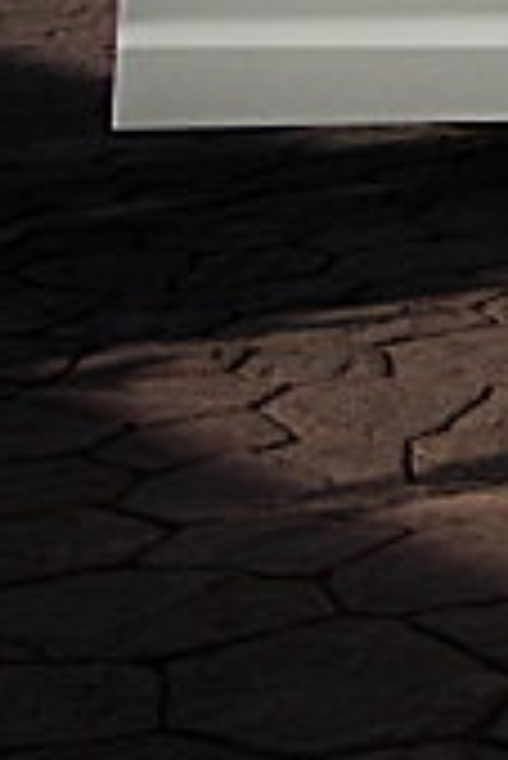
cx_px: 1376
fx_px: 2999
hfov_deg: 8.5
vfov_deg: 14.3
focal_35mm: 142
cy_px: 72
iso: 50
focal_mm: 6.3
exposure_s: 1/160
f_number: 7.9
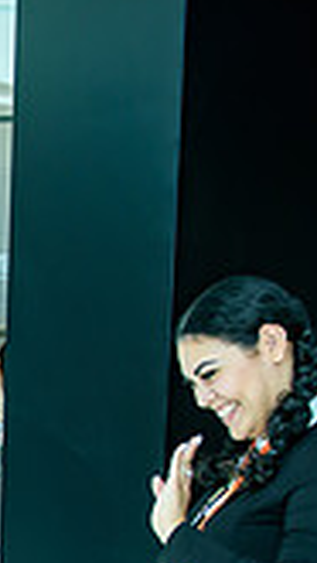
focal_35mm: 107
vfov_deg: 19.2
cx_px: -392
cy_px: 619
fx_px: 1596
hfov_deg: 10.2
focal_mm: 29
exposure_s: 1/250
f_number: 4
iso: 200
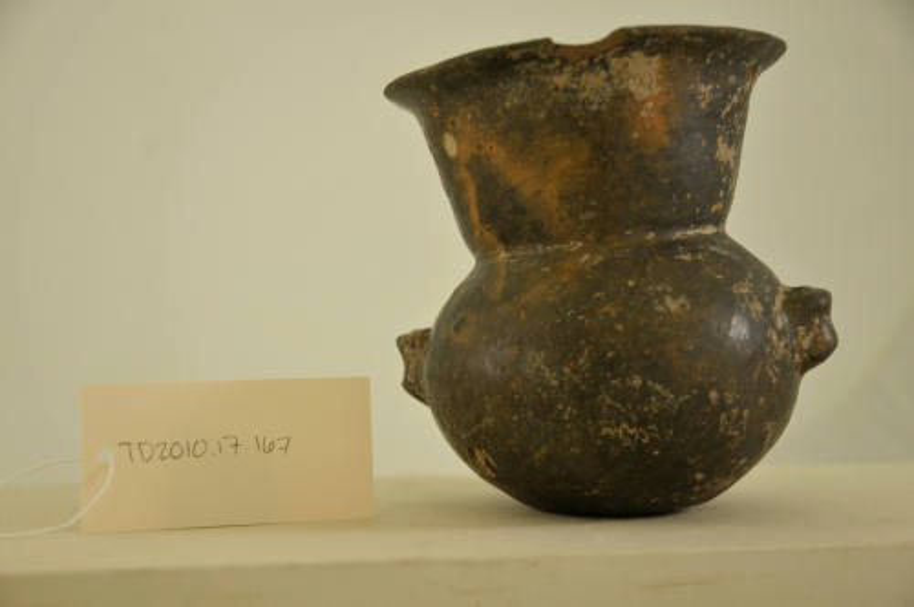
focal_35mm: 68
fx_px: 1712
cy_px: 304
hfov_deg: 29.9
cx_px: 457
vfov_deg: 20.1
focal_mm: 45
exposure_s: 1/40
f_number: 4.8
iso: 200
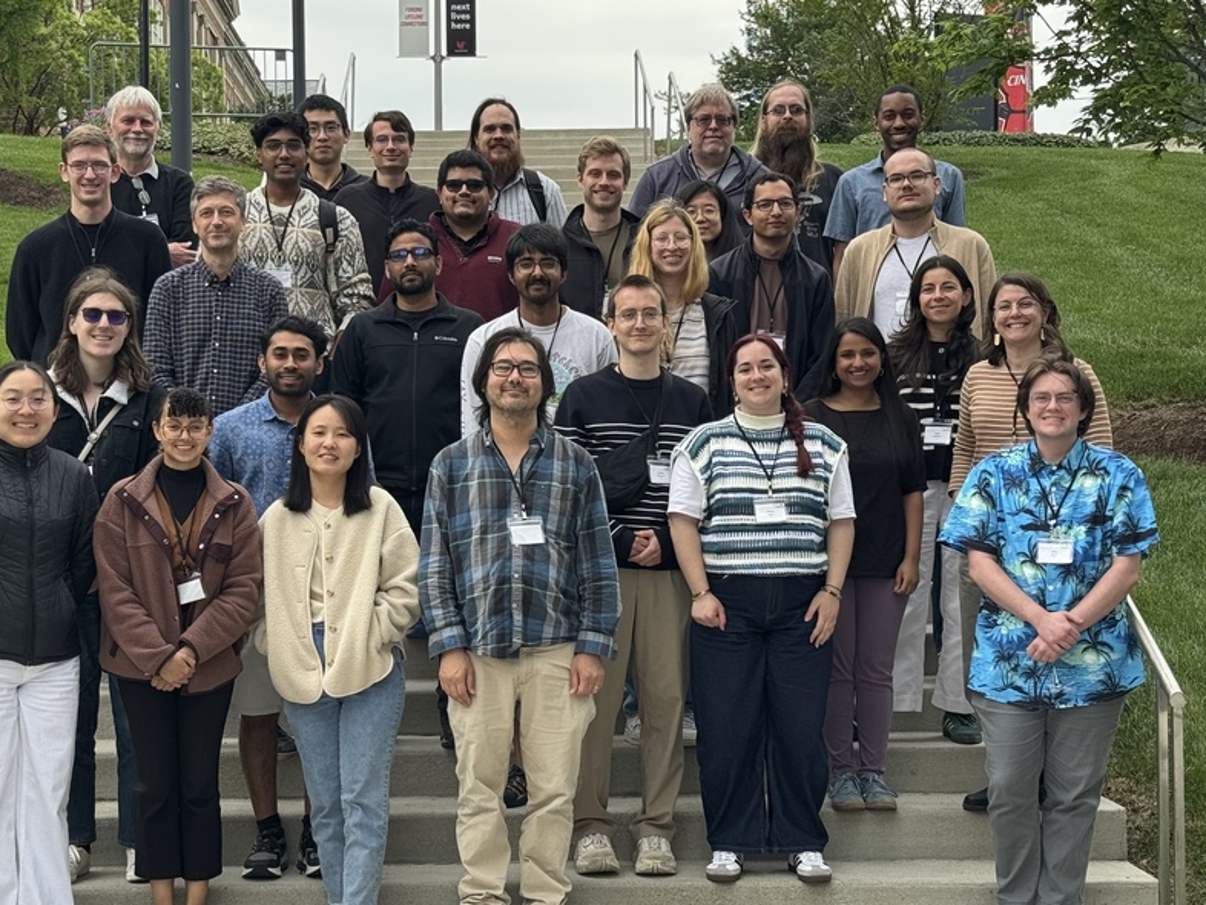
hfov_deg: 33.2
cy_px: 446
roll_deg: +0.6
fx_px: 2021
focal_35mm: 58
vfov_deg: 25.2
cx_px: 531
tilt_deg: +0.0
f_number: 1.78
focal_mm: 6.76
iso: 64
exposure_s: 1/651
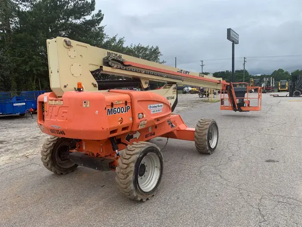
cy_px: 114
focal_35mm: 26
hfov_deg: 67.3
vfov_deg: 53.1
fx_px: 227
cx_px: 151
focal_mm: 4.25
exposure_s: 1/1845
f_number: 1.8
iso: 25
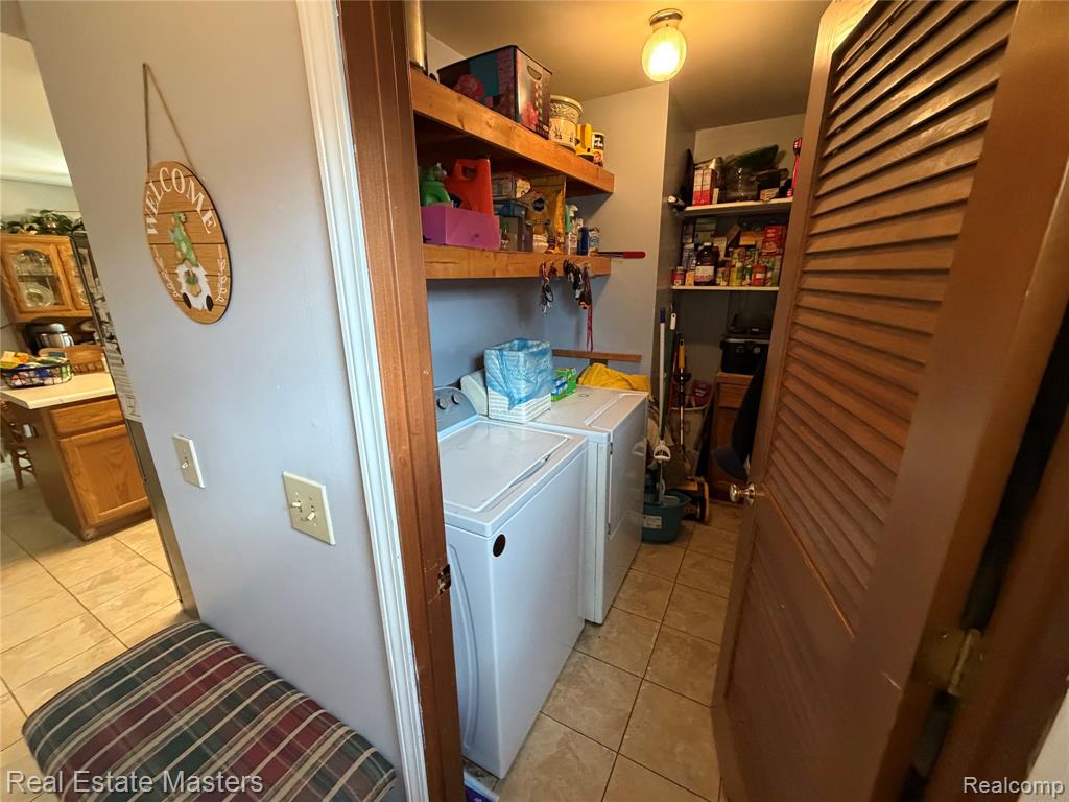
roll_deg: +2.1
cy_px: 401
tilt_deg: -16.6
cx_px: 534
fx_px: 432
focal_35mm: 14
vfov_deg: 85.7
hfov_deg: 102.1
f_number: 2.2
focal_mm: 2.22
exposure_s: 1/60
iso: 640
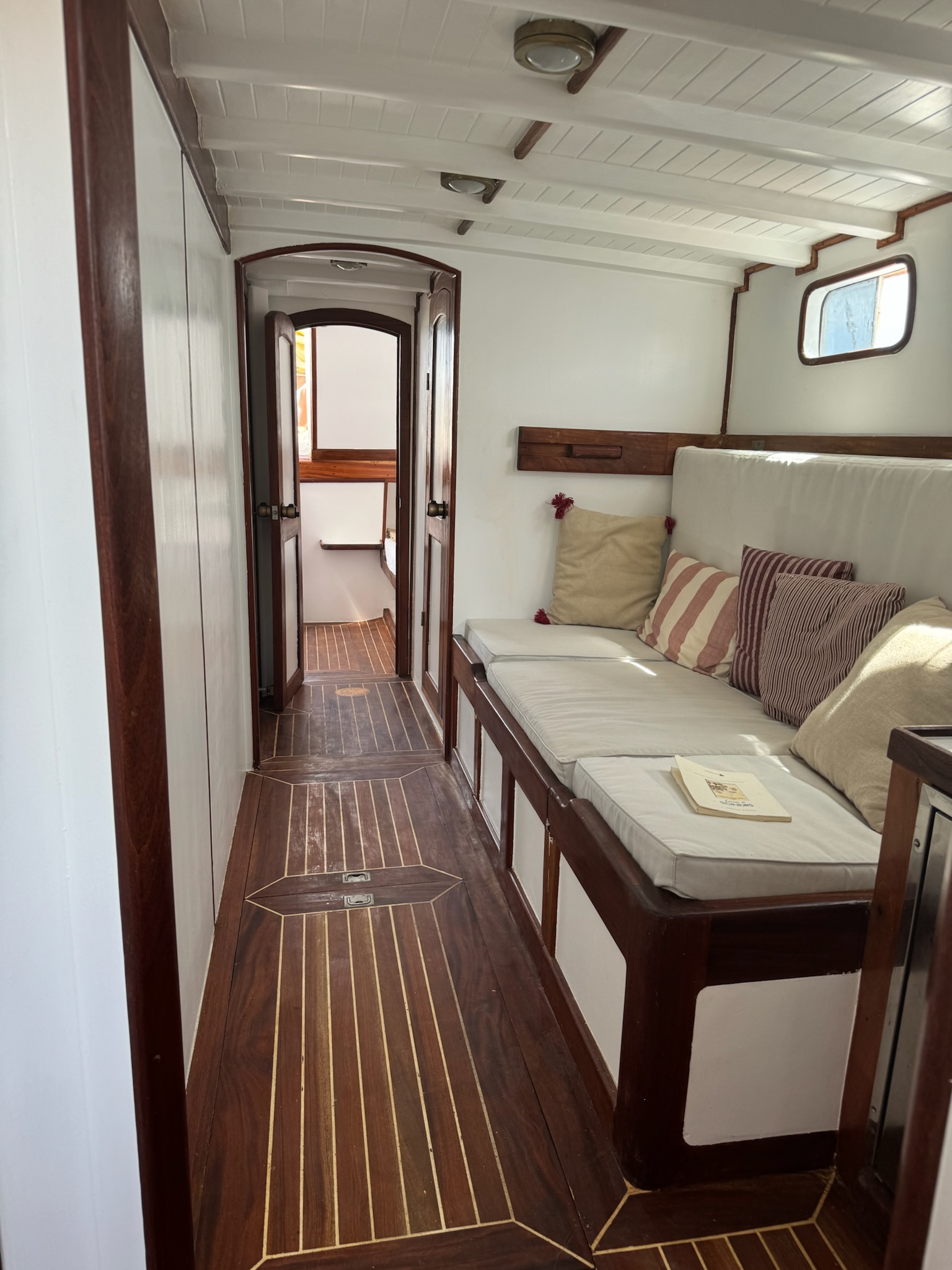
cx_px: 476
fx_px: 880
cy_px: 635
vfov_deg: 71.6
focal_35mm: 24
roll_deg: -2.0
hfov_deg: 56.8
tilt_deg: -10.7
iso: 64
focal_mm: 6.86
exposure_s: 1/136
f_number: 1.78
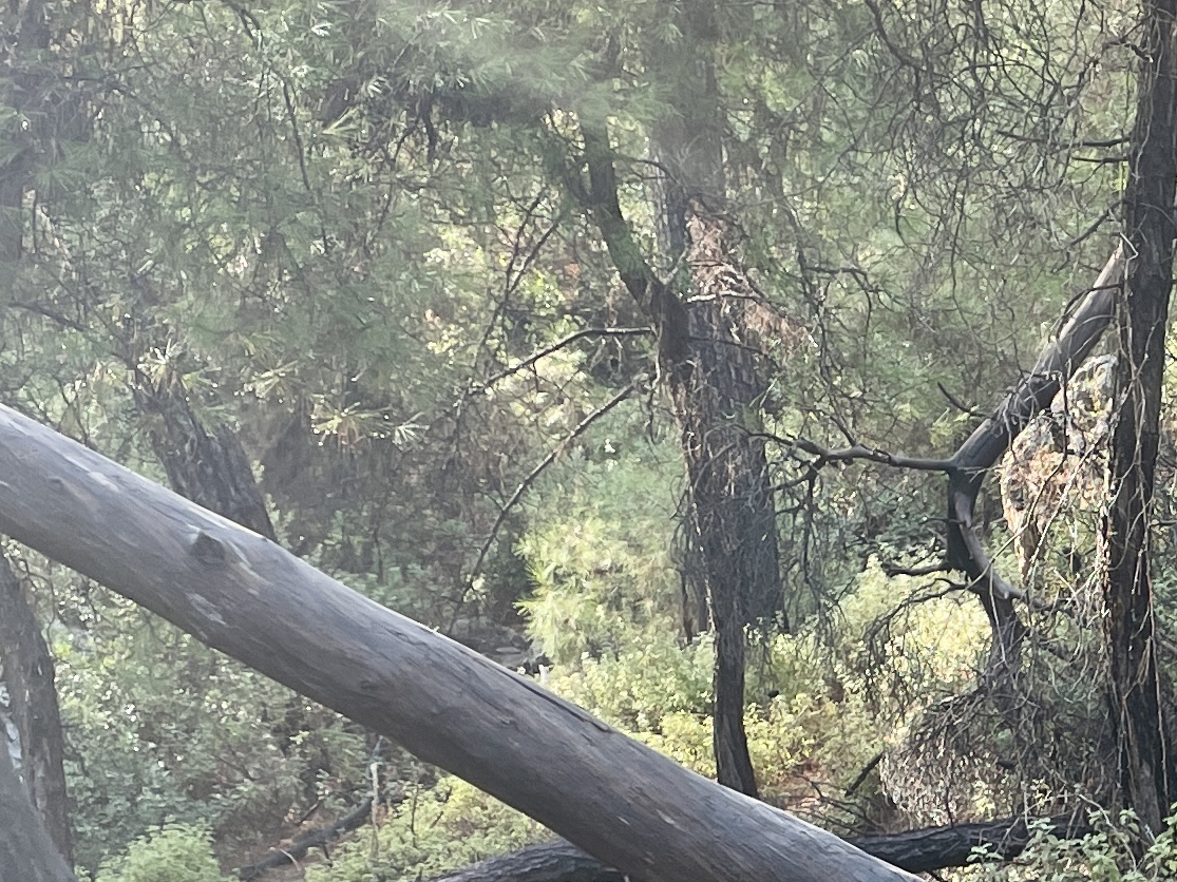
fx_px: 3196
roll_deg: -3.3
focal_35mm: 94
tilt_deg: -4.1
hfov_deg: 19.5
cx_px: 1448
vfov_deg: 15.0
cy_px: 1149
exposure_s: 1/121
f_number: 1.6
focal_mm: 4.2
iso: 64
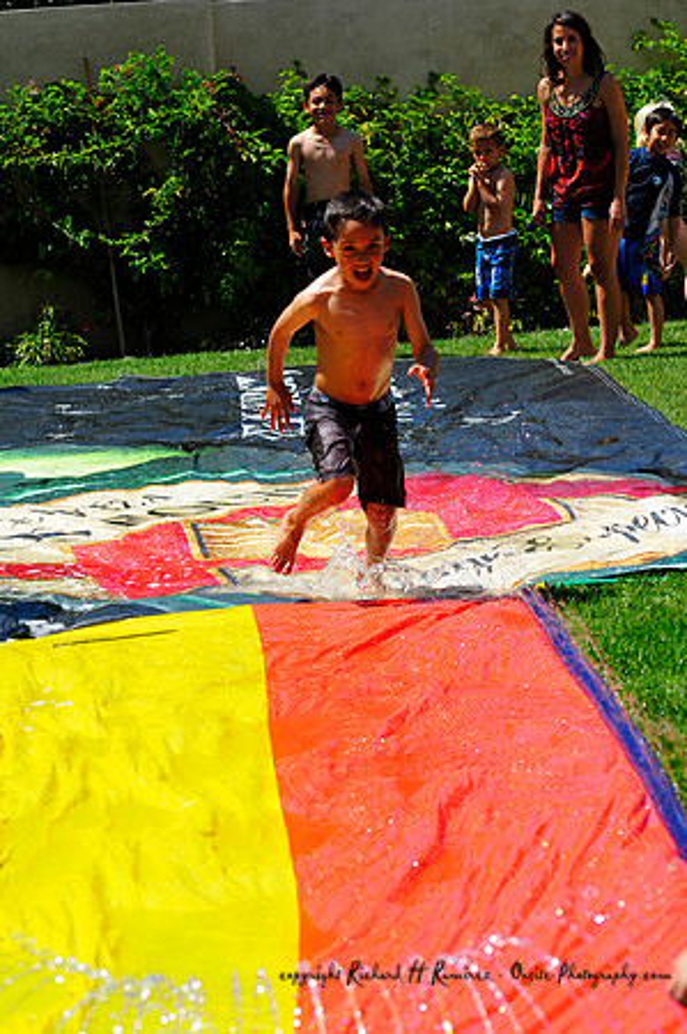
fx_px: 3012
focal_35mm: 105
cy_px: 517
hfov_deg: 13.0
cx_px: 344
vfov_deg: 19.5
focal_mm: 70
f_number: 5
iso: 200
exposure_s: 1/1000
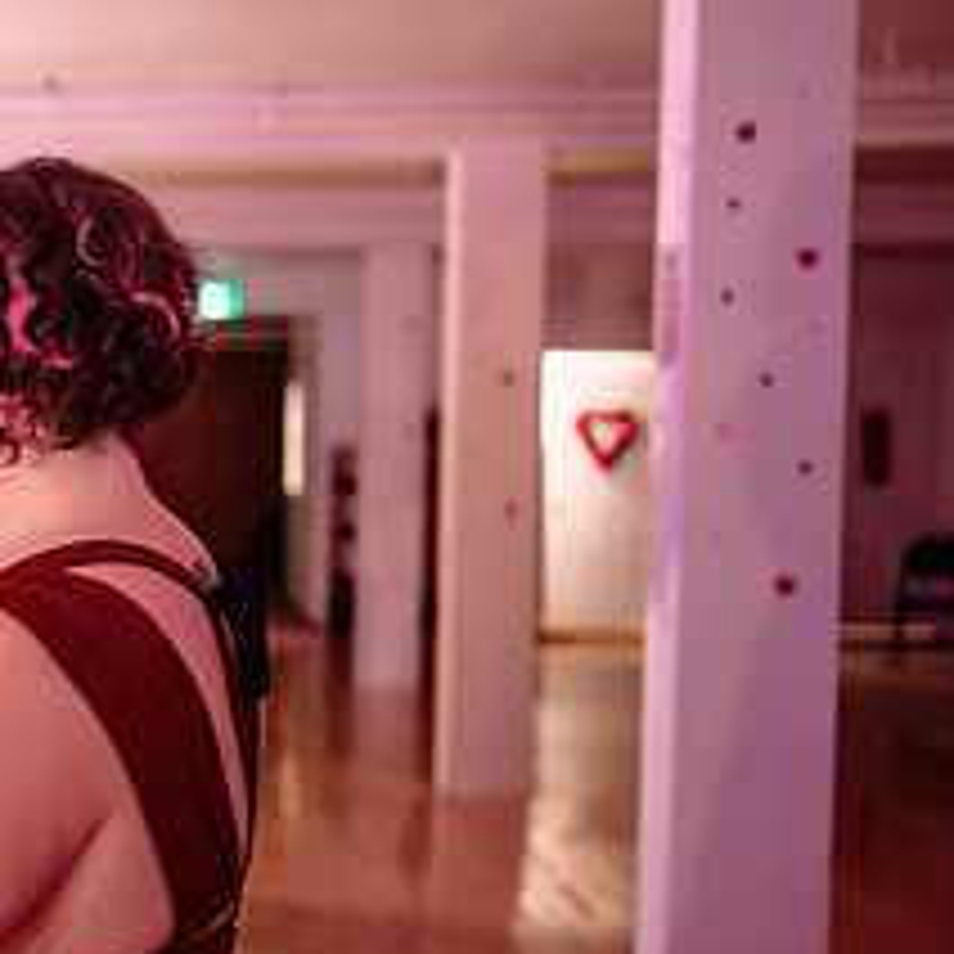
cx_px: -281
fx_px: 2526
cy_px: 615
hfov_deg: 19.7
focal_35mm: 81
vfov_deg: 21.3
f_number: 1.4
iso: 2500
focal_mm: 28
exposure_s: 1/250
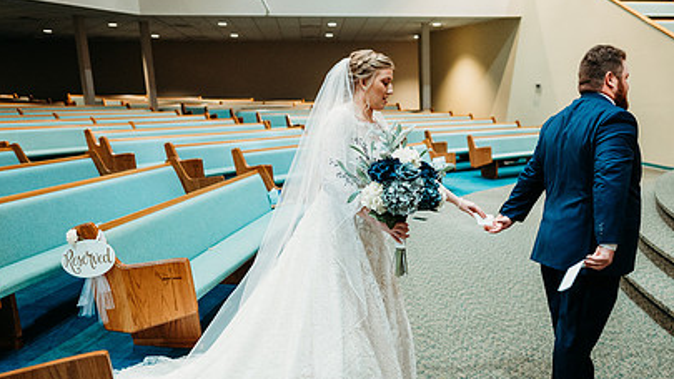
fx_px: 644
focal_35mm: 36
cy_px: 273
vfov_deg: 32.4
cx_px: 424
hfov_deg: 54.6
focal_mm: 24
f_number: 1.8
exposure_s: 1/100
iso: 2000
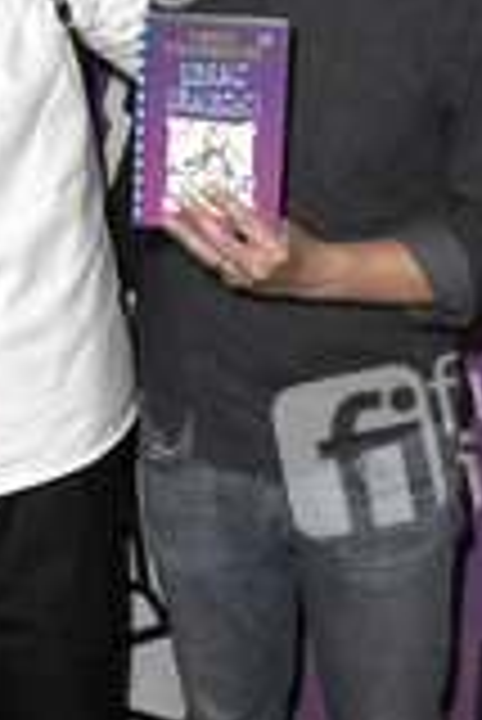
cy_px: 207
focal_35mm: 75
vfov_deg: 26.7
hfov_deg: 18.1
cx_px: 95
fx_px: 1503
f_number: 6.3
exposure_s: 1/100
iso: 5000
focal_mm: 20
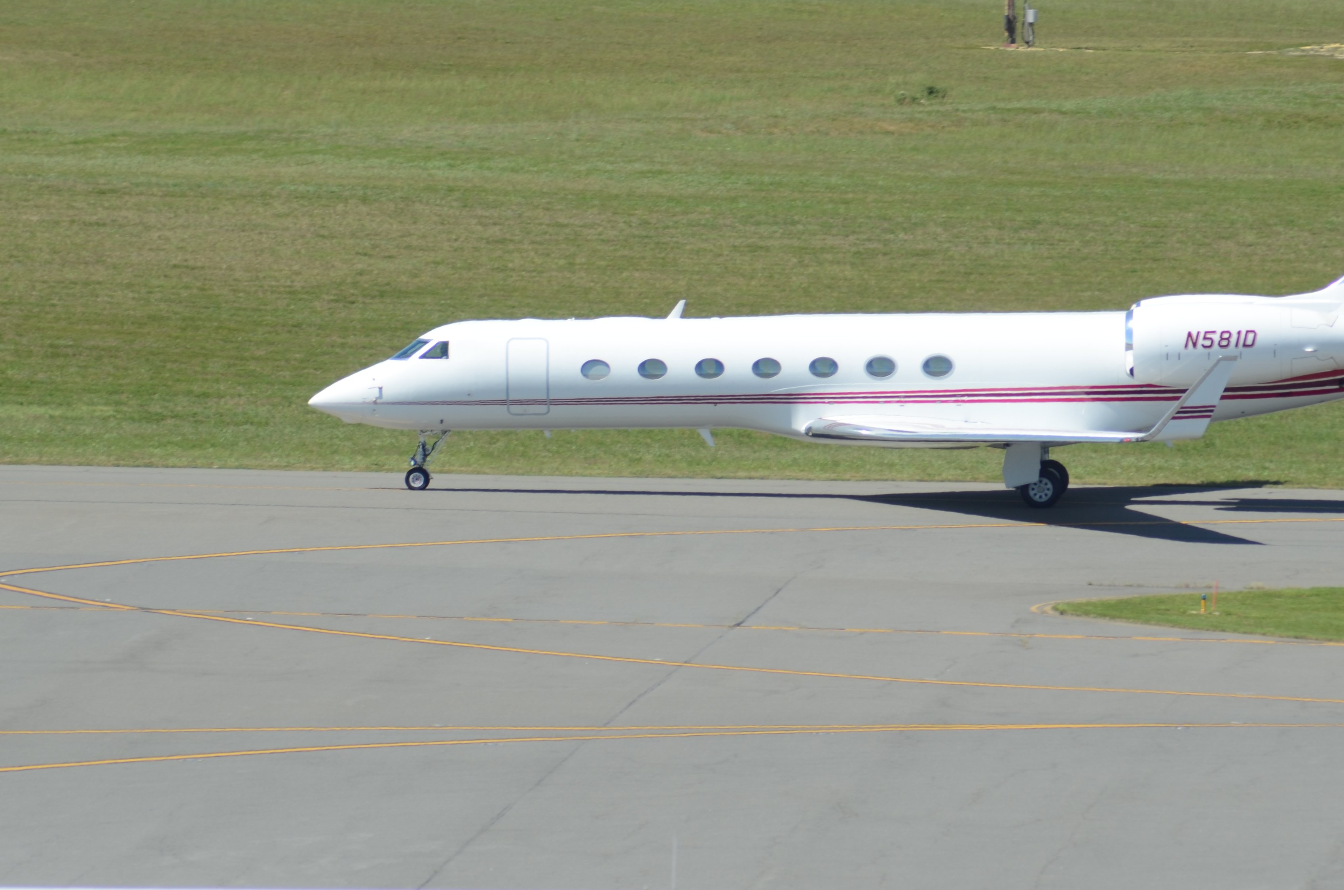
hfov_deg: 4.5
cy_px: 387
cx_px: 899
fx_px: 17026
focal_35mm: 457
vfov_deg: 3.0
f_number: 6.3
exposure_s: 1/320
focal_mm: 210
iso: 100
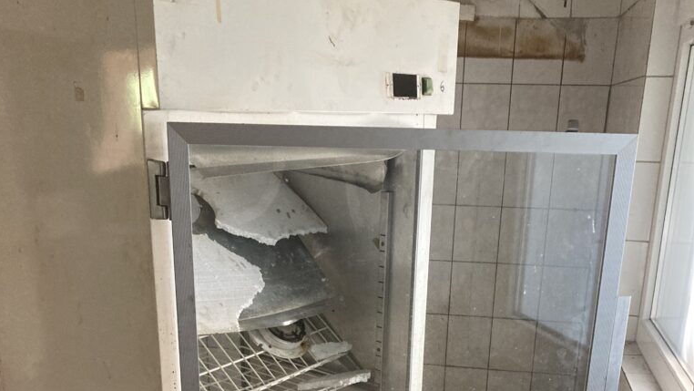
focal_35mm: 41
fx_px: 755
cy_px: 378
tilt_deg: -18.9
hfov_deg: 49.4
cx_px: 345
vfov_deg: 27.6
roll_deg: -2.9
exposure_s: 1/42
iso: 320
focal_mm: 3.99
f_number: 1.8
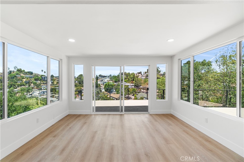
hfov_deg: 100.4
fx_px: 102
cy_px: 81
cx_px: 122
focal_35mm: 15
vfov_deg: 77.3
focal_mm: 10
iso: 320
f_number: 7.1
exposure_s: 1/80
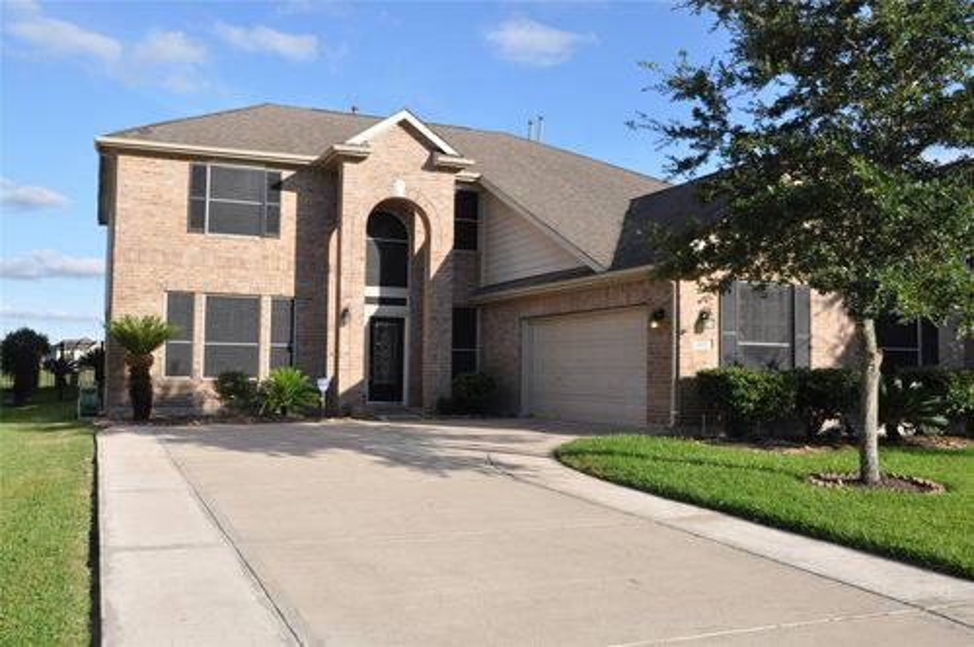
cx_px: 487
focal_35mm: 33
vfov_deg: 39.9
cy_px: 324
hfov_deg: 57.3
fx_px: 892
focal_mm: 22
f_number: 13
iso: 200
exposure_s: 1/160
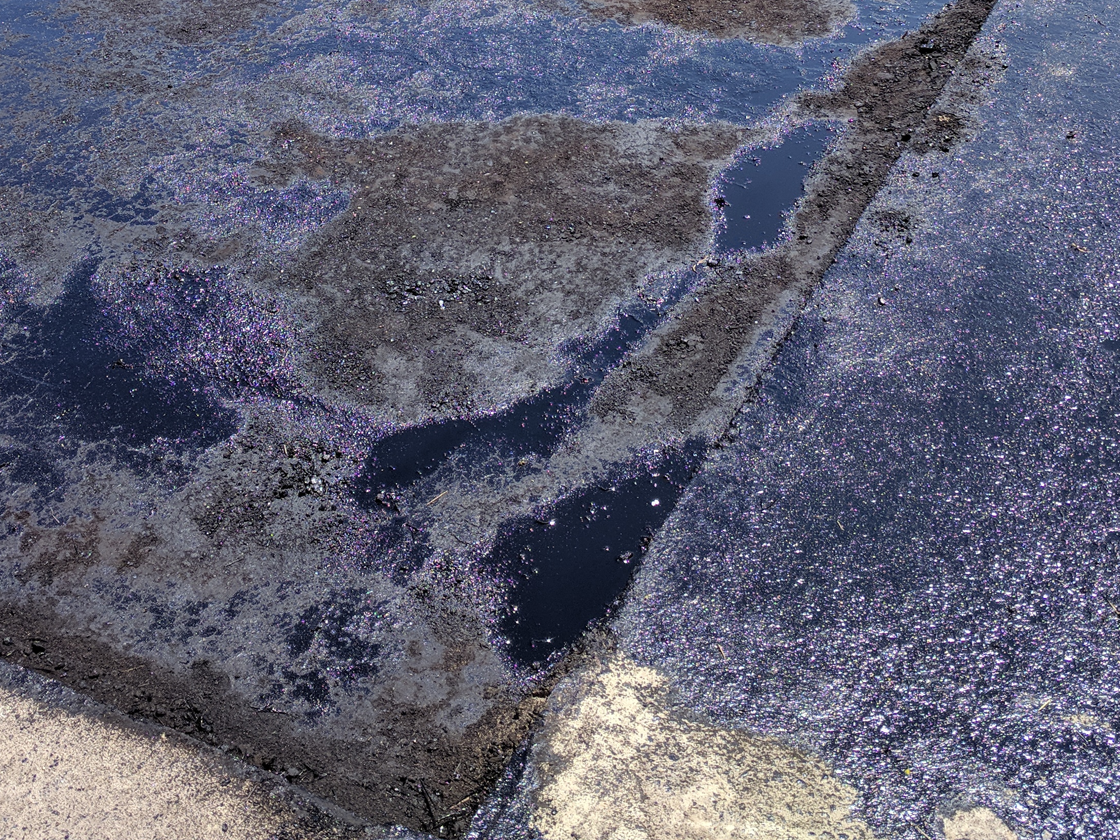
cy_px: 66
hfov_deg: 39.7
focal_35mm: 48
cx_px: 538
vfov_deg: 28.9
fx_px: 1553
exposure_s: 1/1669
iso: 60
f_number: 2
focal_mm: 4.67
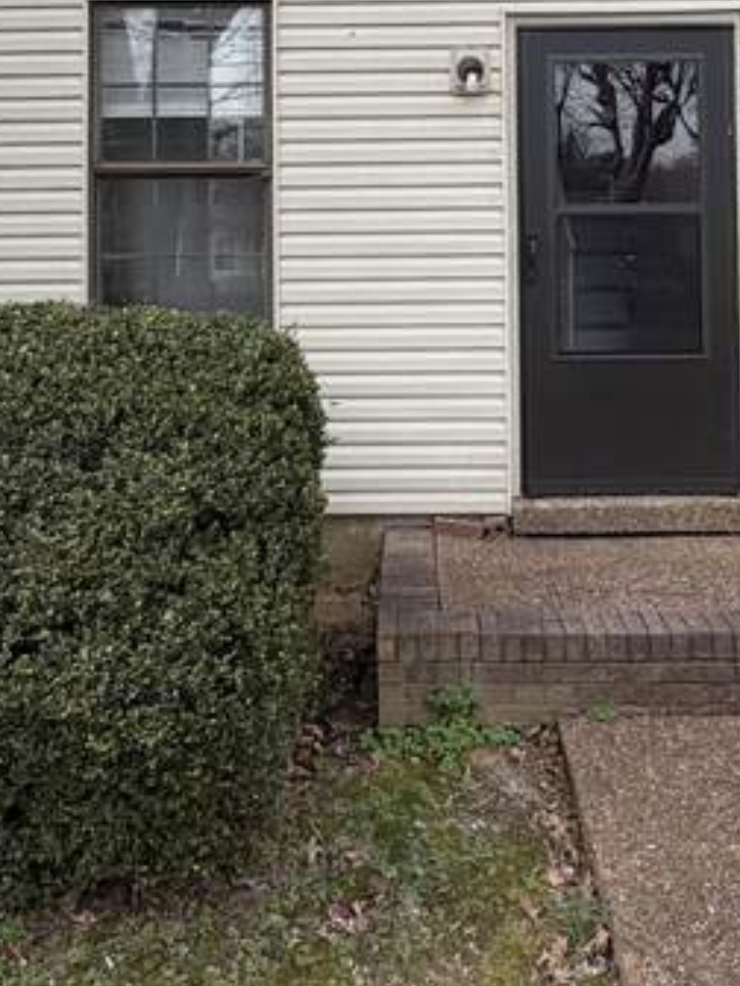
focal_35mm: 40
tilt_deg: +1.9
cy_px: 205
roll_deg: +1.8
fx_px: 1140
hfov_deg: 35.9
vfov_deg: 44.6
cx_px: 402
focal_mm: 2.22
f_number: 2.2
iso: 50
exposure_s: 1/502
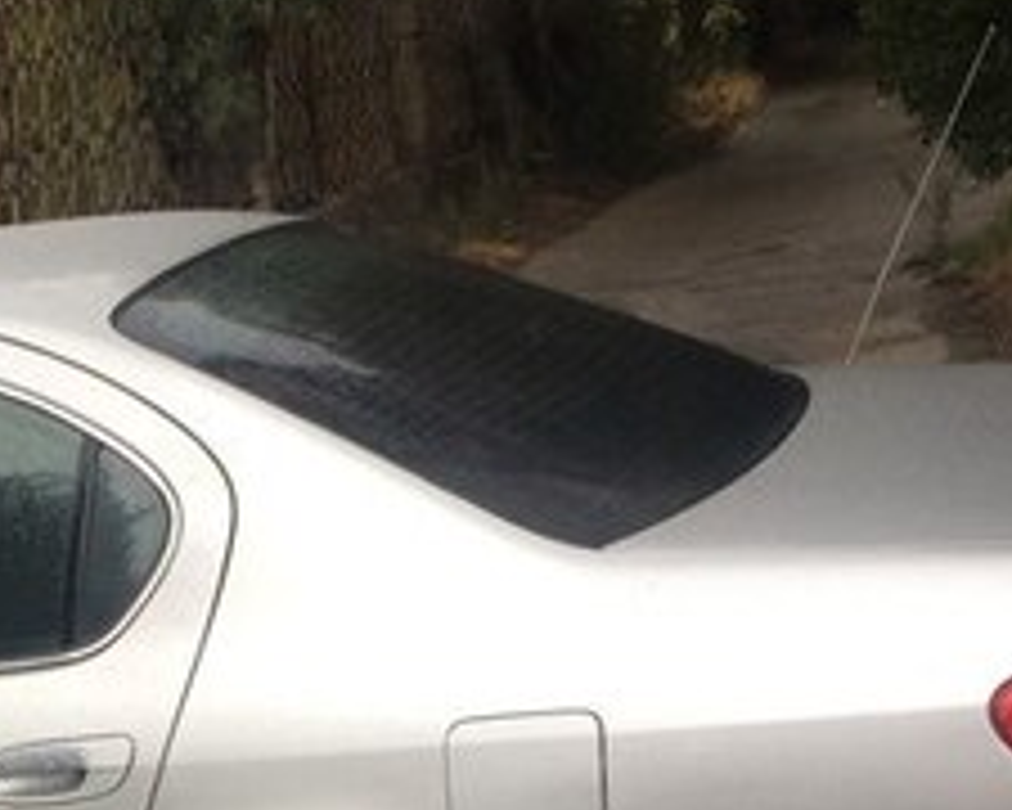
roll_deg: +10.2
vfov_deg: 17.4
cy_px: 1046
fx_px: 2486
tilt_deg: -17.2
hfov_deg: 21.9
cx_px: -85
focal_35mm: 83
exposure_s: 1/50
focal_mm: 4.15
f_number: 2.2
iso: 40
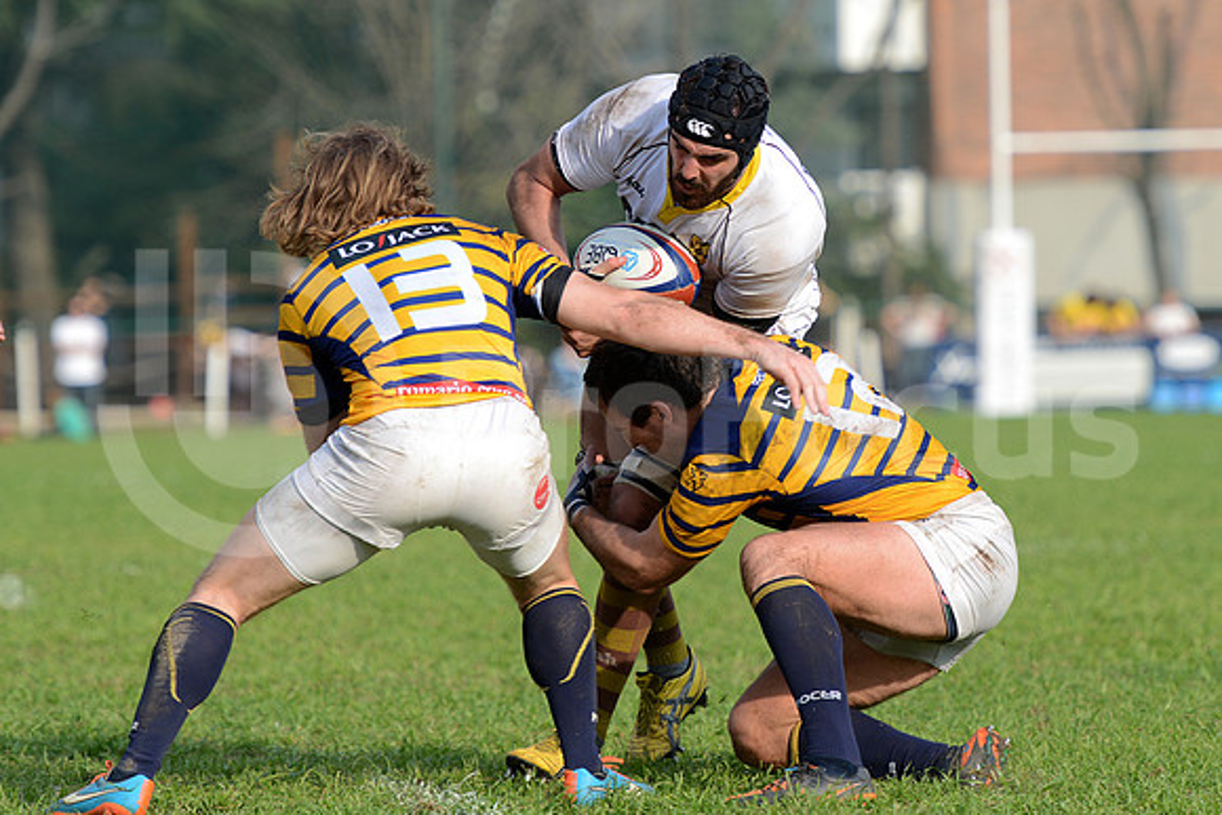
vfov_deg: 6.5
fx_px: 7130
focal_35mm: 210
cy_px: 408
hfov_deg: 9.8
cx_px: 611
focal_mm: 210
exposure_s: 1/1000
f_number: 4
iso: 320
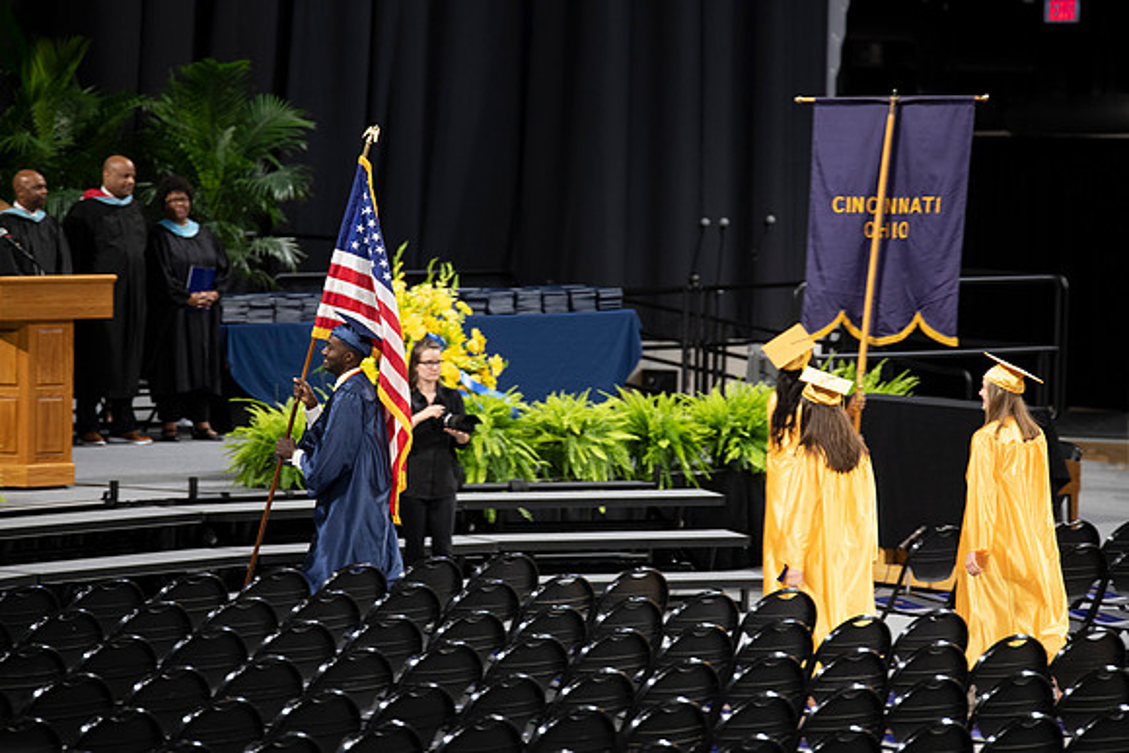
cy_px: 376
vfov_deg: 6.9
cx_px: 564
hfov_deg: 10.3
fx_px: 6273
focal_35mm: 200
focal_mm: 200
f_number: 3.5
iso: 1000
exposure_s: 1/100
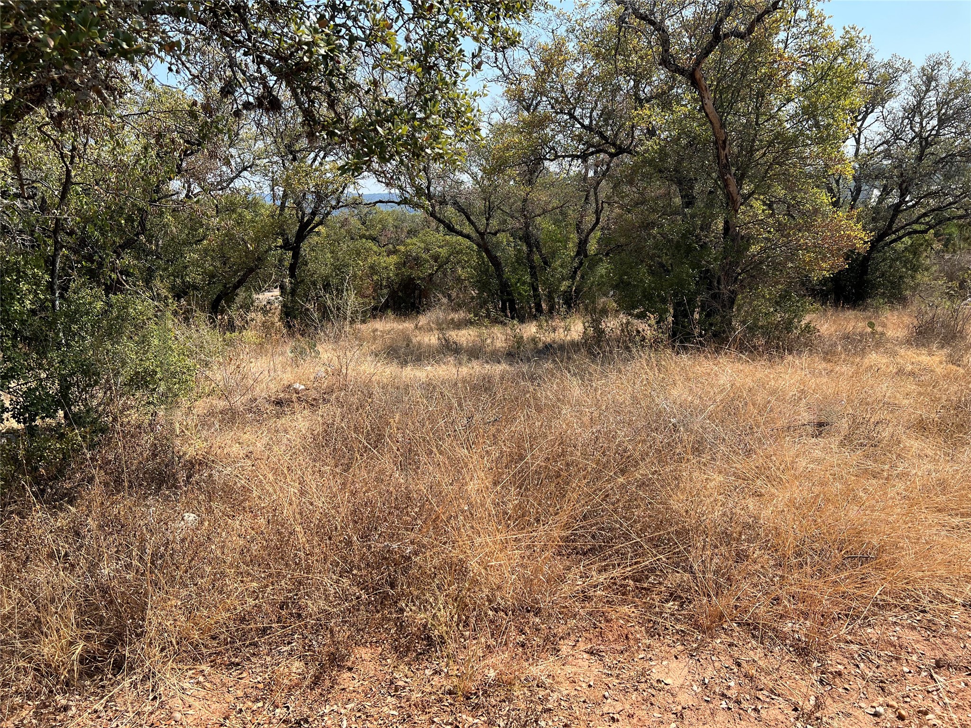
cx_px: 486
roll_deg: +3.0
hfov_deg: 67.3
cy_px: 364
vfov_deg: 53.1
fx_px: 729
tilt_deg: -13.4
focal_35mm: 26
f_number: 1.5
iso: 50
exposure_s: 1/2208
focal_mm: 5.7
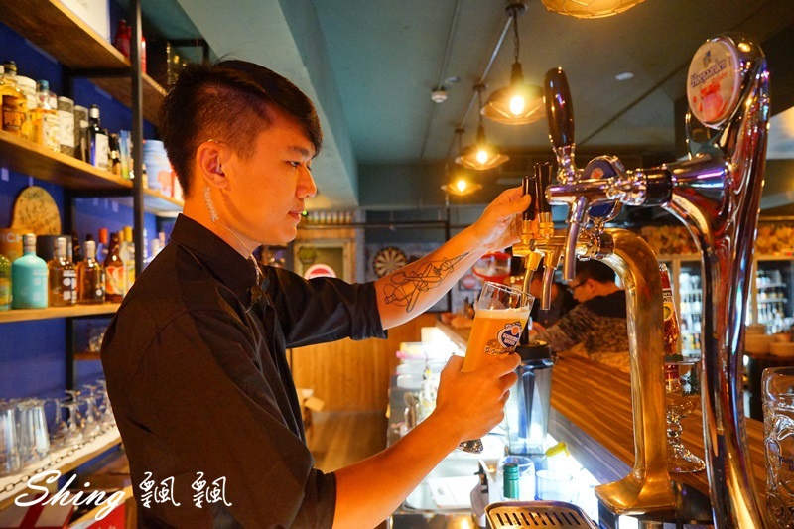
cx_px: 397
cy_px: 264
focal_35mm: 26
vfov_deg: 49.5
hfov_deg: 69.4
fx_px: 573
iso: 3200
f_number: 4
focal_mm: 26
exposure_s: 1/60
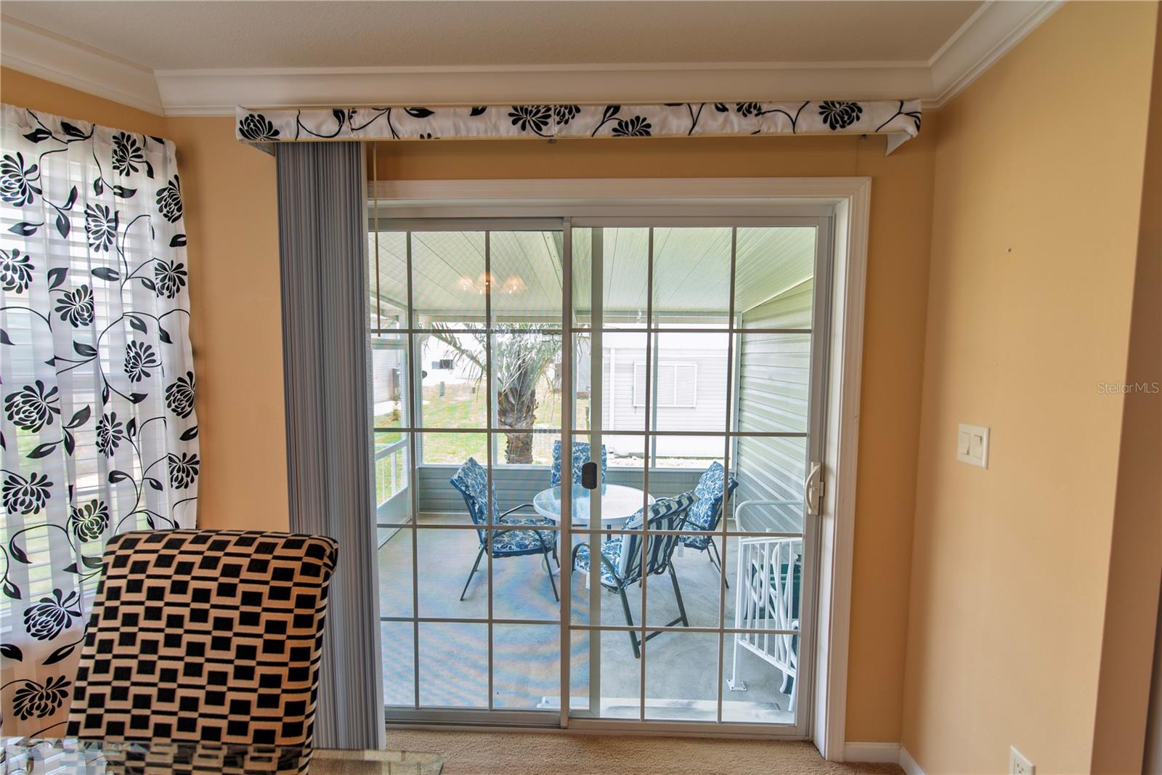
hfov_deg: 100.4
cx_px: 581
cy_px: 388
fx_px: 484
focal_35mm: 15
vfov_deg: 77.3
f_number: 3.2
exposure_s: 1/40
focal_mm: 15
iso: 100
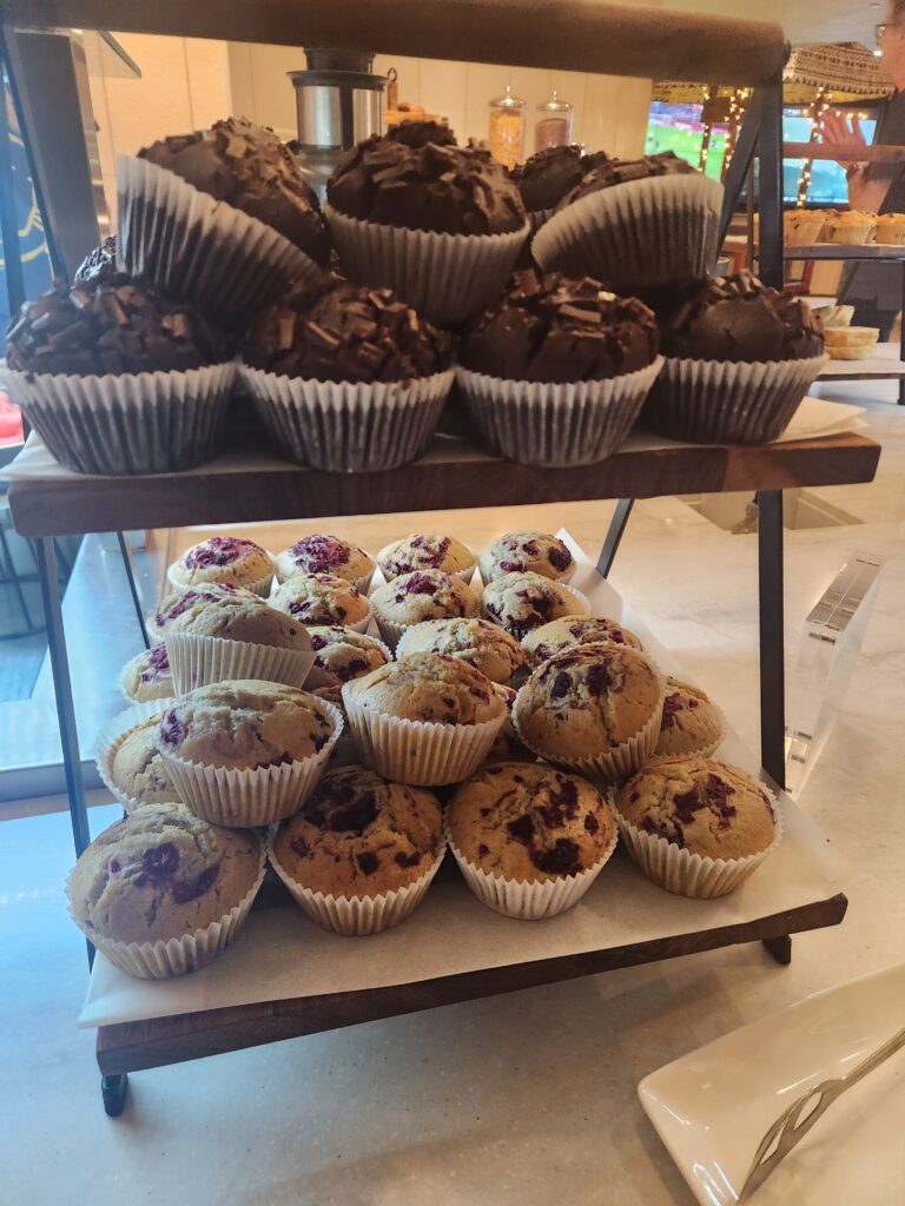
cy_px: 603
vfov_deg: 73.9
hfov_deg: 58.9
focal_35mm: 23
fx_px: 802
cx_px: 452
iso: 640
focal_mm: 5.4
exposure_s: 1/100
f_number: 1.8
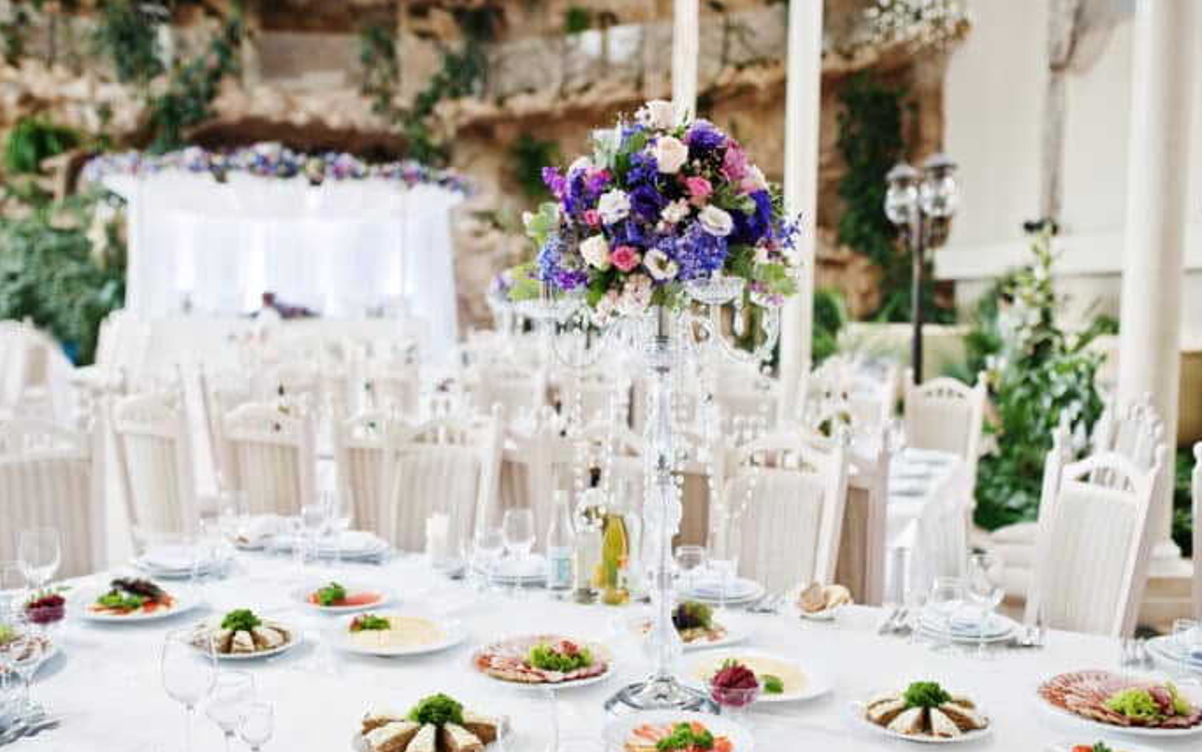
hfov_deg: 54.0
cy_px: 374
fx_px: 1180
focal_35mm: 36
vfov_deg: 35.4
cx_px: 604
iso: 200
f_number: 2.5
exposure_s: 1/125
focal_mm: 35
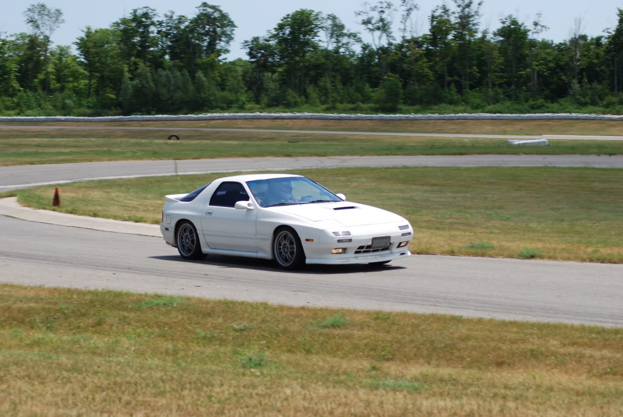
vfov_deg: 13.1
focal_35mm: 105
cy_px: 208
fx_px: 1819
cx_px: 312
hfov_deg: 19.4
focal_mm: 70
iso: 100
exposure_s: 1/500
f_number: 5.6
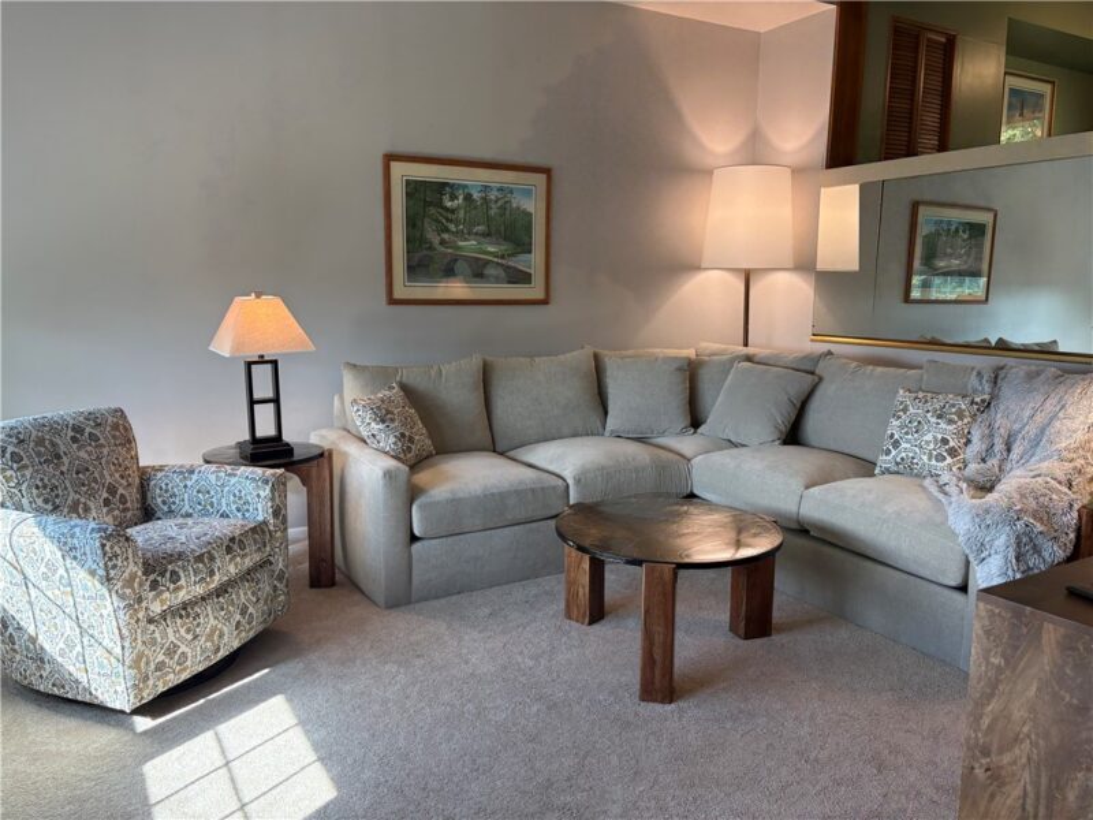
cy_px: 410
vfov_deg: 53.1
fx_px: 821
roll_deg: -0.2
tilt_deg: -9.6
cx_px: 546
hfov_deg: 67.3
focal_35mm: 26
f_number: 1.6
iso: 125
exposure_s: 1/147
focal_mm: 5.96
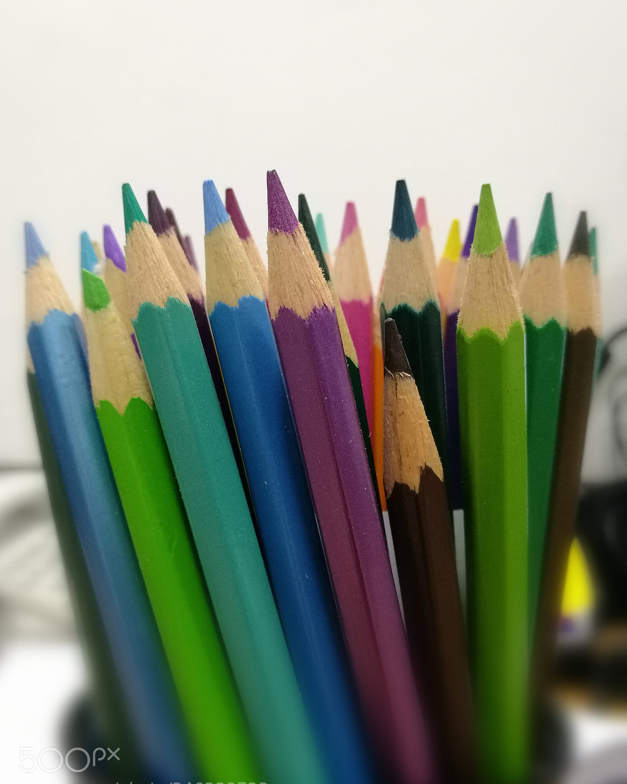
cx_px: 309
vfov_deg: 60.4
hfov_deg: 50.0
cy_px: 400
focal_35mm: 29
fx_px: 673
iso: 320
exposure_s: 1/30
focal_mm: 4.5
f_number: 2.2
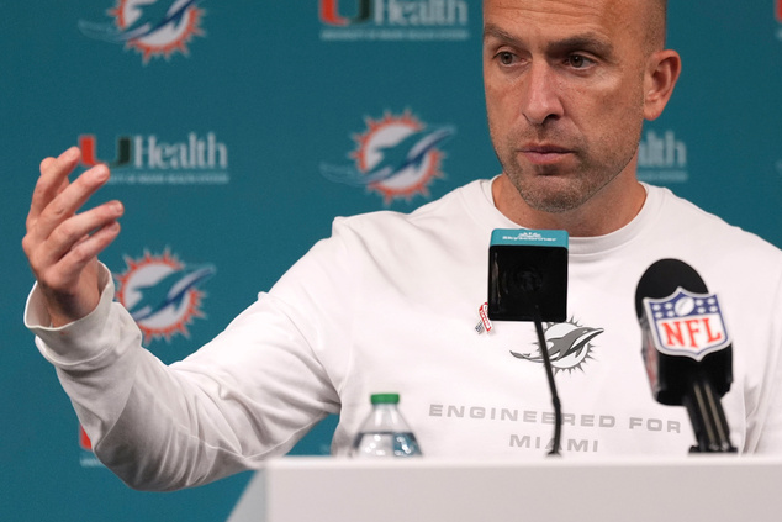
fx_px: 7017
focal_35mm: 323
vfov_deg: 4.3
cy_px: 122
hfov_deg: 6.4
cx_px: 543
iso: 3200
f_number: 2.8
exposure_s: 1/2000
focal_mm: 200
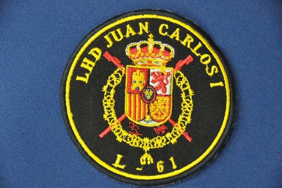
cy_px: 94
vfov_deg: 8.7
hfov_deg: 13.1
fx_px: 1233
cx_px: 141
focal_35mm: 158
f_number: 5.3
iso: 3200
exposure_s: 1/40
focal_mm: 105
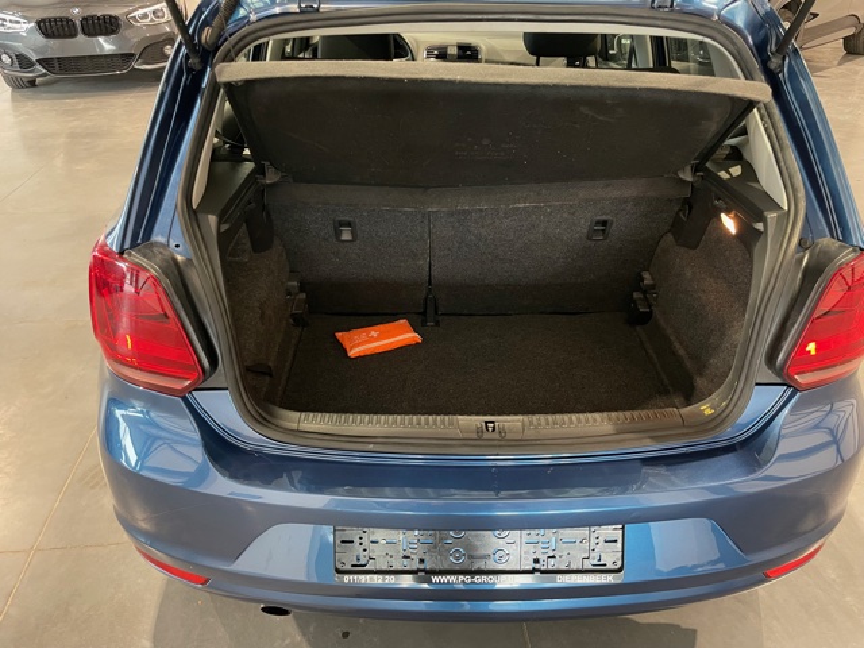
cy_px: 324
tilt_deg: -32.5
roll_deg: -0.4
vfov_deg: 53.1
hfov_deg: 67.3
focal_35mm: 26
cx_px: 432
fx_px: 649
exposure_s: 1/33
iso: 320
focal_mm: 4.2
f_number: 1.6
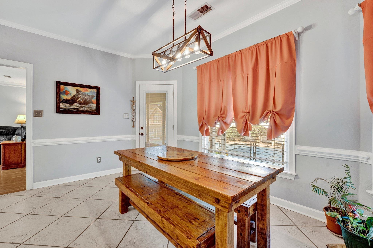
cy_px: 124
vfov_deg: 76.2
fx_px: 159
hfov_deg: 99.3
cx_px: 186
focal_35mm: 15
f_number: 8
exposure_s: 1/30
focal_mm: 15.3
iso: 1000
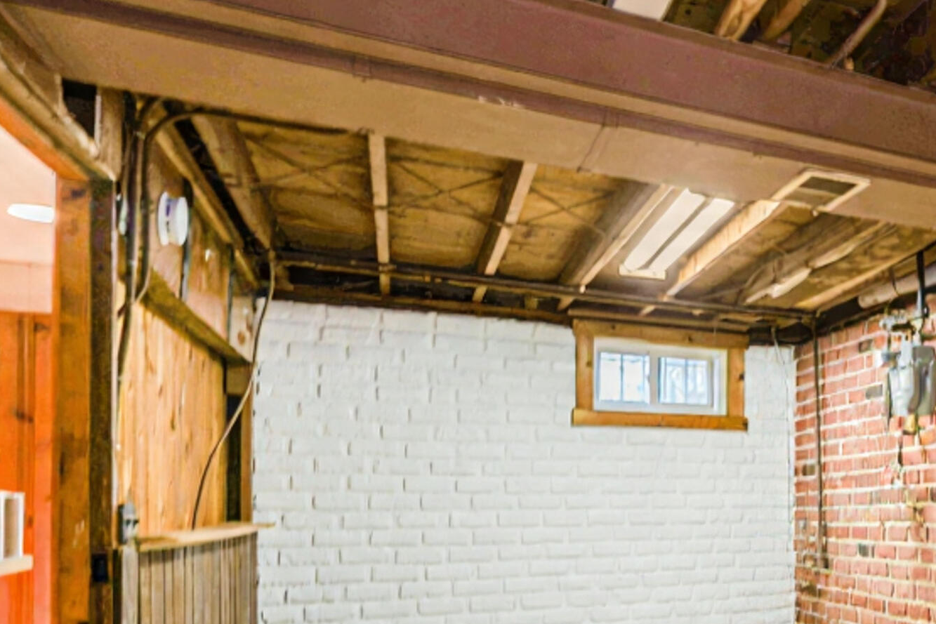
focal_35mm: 36
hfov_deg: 43.1
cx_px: 996
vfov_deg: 35.9
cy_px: 477
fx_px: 936
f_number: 4
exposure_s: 1/4
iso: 50
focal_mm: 16
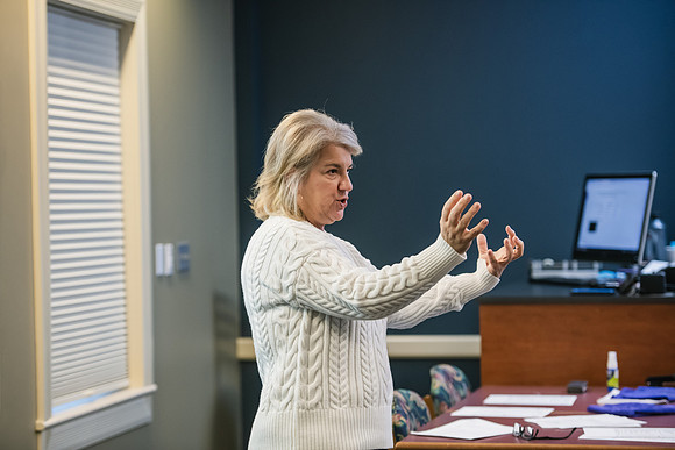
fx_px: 1913
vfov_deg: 13.4
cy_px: 225
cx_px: 338
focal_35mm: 102
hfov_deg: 20.0
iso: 1600
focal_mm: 102
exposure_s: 1/200
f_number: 3.2
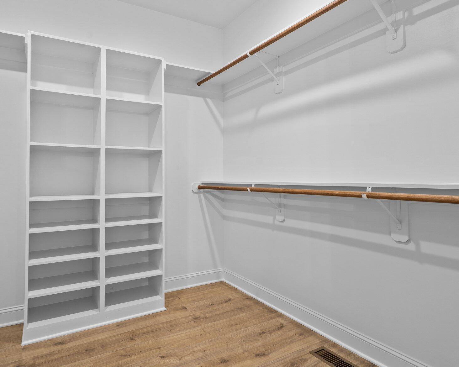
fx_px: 285
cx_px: 196
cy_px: 187
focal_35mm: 21
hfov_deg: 77.2
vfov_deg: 65.5
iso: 400
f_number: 8
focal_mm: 16
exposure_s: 1/2
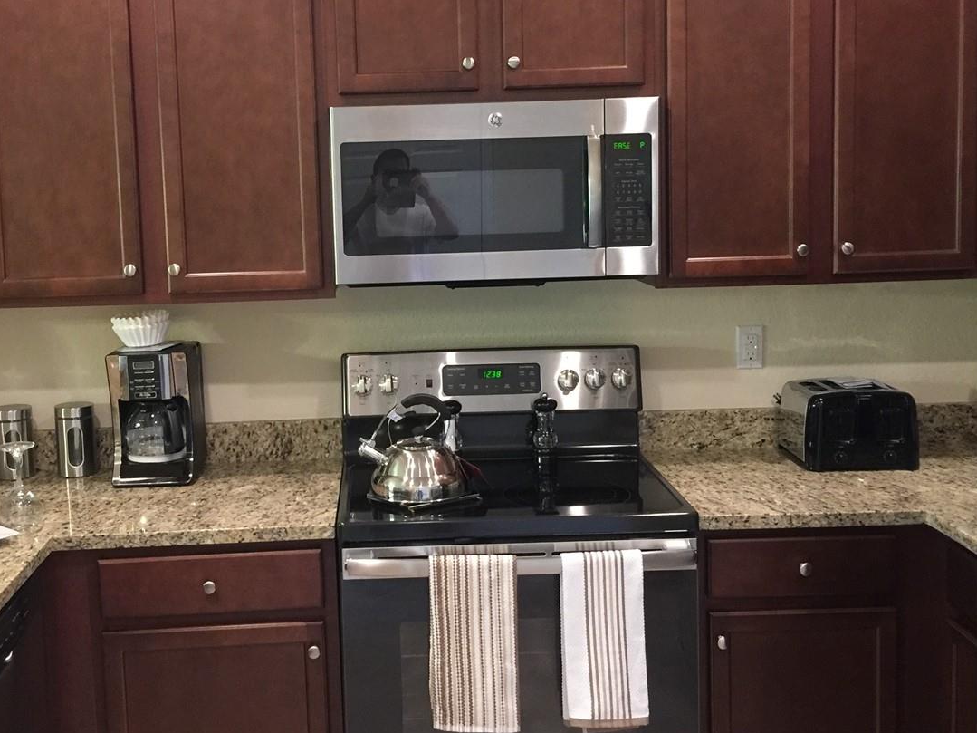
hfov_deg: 43.7
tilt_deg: -7.4
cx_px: 401
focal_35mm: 43
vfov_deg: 33.5
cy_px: 311
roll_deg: +1.0
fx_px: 1213
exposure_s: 1/15
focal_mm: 4.15
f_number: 2.2
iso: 125
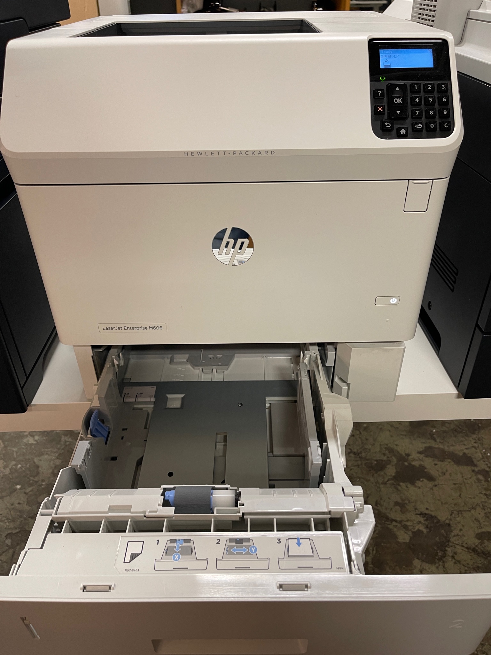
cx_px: 246
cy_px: 328
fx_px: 492
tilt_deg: -34.7
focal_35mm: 26
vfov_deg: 67.3
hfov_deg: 53.0
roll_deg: +1.3
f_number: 1.6
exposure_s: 1/50
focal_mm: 5.1
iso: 100
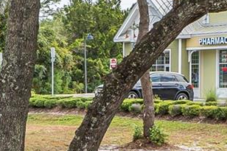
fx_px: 983
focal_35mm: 156
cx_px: -207
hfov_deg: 11.9
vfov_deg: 8.8
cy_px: 116
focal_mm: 20
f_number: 8
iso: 100
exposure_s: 1/125
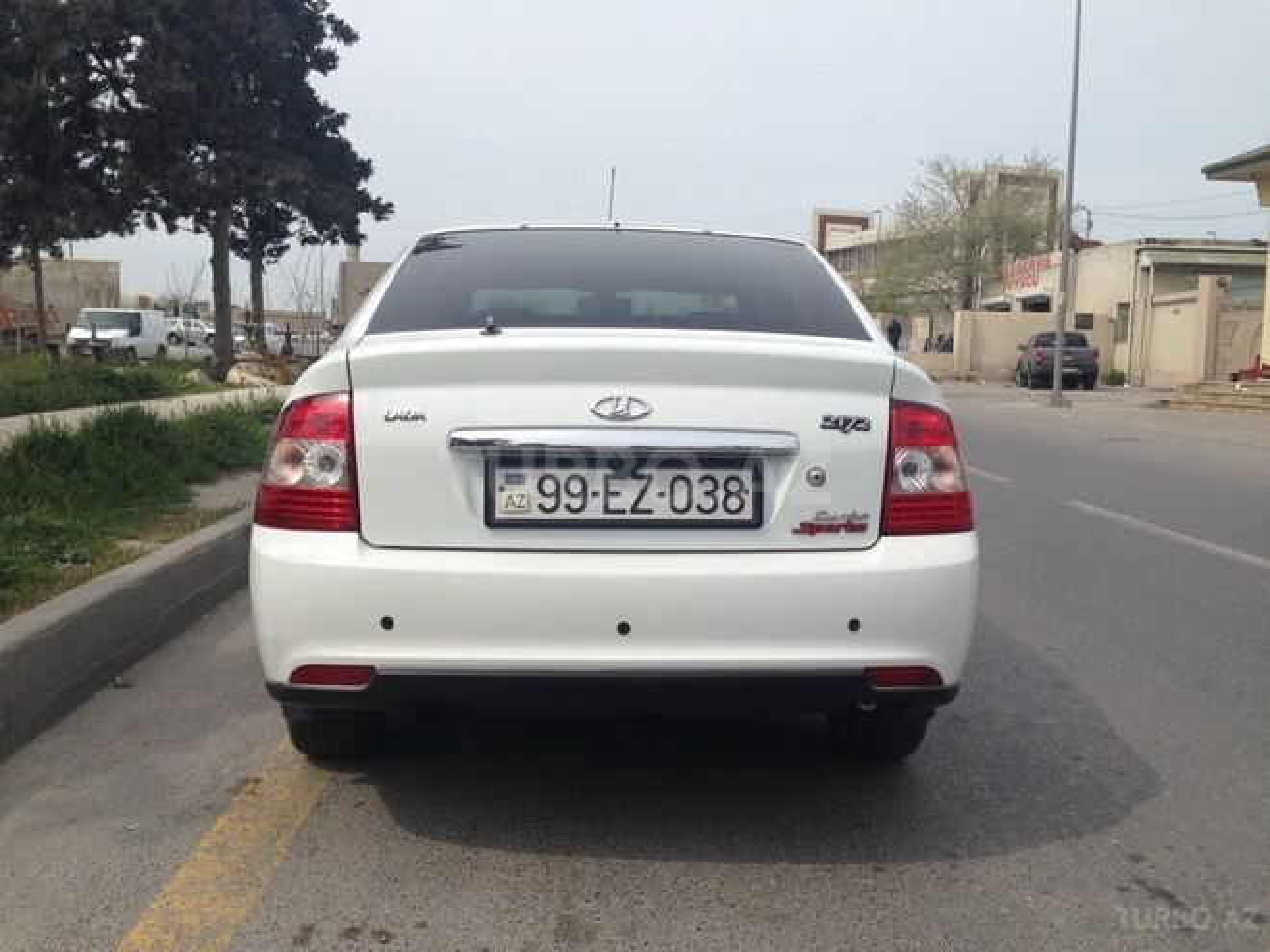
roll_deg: -1.9
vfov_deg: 42.9
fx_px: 1211
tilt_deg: -5.2
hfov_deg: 55.4
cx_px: 635
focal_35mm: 33
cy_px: 476
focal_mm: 4.12
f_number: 2.4
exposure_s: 1/2088
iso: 50
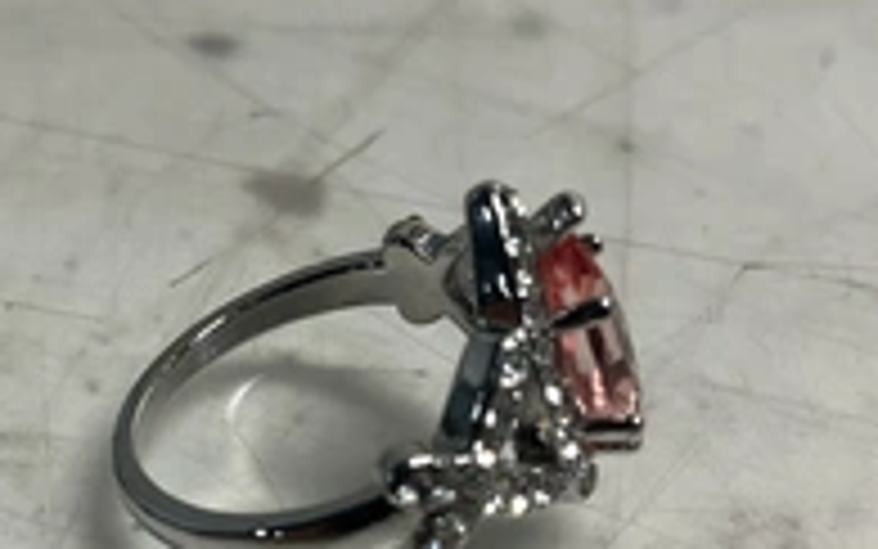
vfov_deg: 20.6
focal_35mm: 63
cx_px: 261
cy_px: 360
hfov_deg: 32.1
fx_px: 1508
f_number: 1.8
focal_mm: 3
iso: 50
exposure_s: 1/120
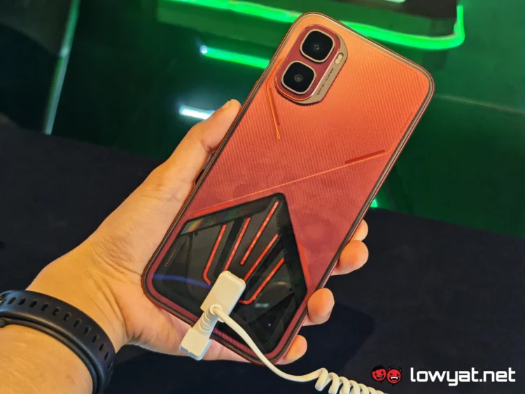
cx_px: 262
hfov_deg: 41.2
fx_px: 698
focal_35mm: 46
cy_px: 197
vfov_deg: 31.5
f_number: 1.6
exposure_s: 1/50
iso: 160
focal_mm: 5.4
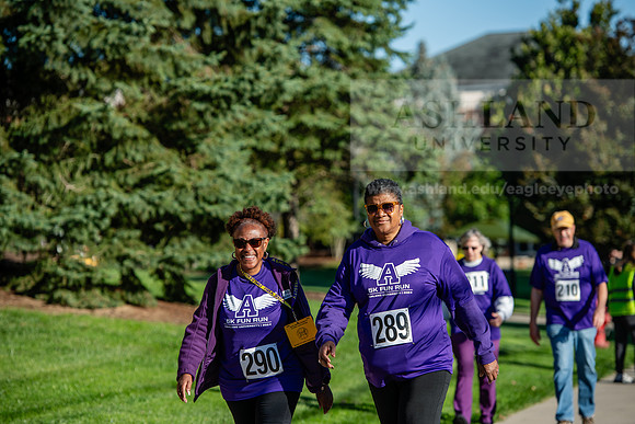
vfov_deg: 9.5
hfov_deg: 14.2
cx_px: 318
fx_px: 2558
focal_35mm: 145
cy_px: 212
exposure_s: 1/500
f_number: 4
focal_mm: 145
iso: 80
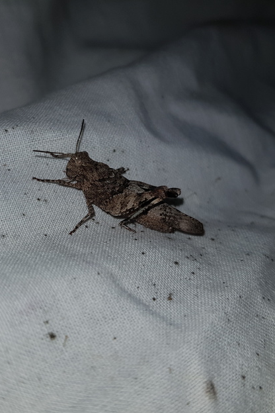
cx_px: 115
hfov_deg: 35.9
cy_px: 210
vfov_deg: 51.9
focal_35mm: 37
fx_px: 424
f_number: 1.7
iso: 40
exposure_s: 1/2264
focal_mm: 4.2
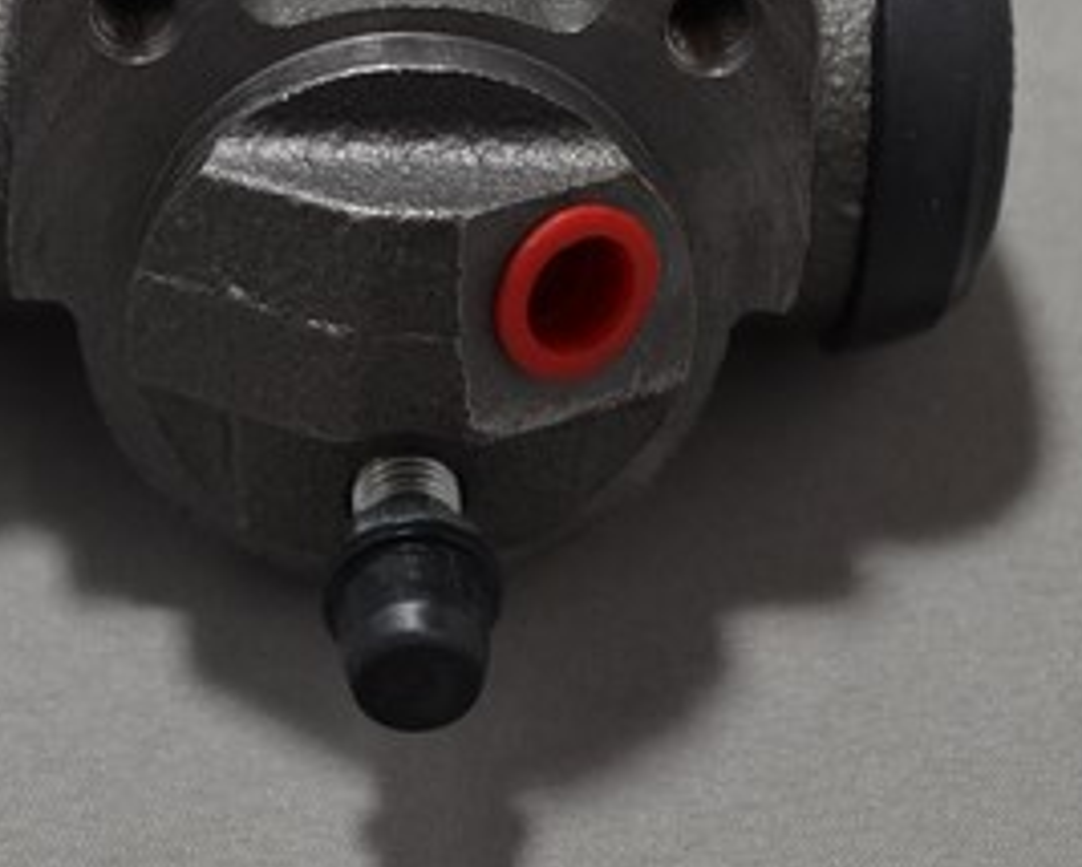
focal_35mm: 118
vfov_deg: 13.1
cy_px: 273
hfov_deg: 16.2
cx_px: 365
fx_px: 3781
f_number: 4.5
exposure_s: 1/30
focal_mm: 28
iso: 400
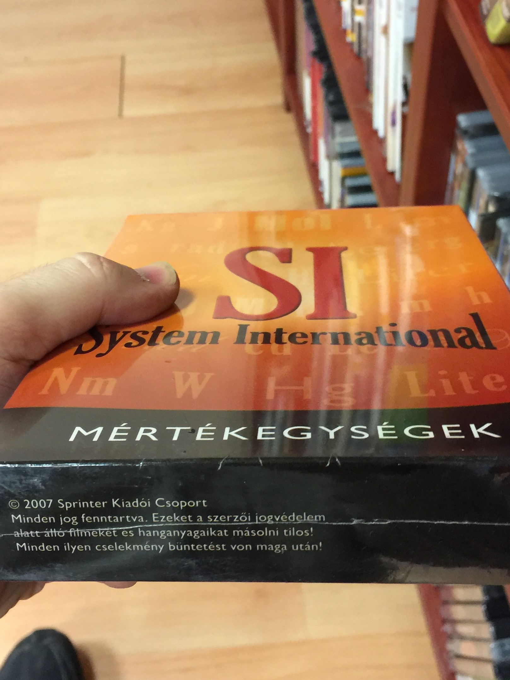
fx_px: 570
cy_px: 340
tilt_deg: -50.1
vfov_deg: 61.7
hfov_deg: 48.2
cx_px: 255
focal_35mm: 29
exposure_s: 1/17
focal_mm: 4.15
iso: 100
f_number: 2.2
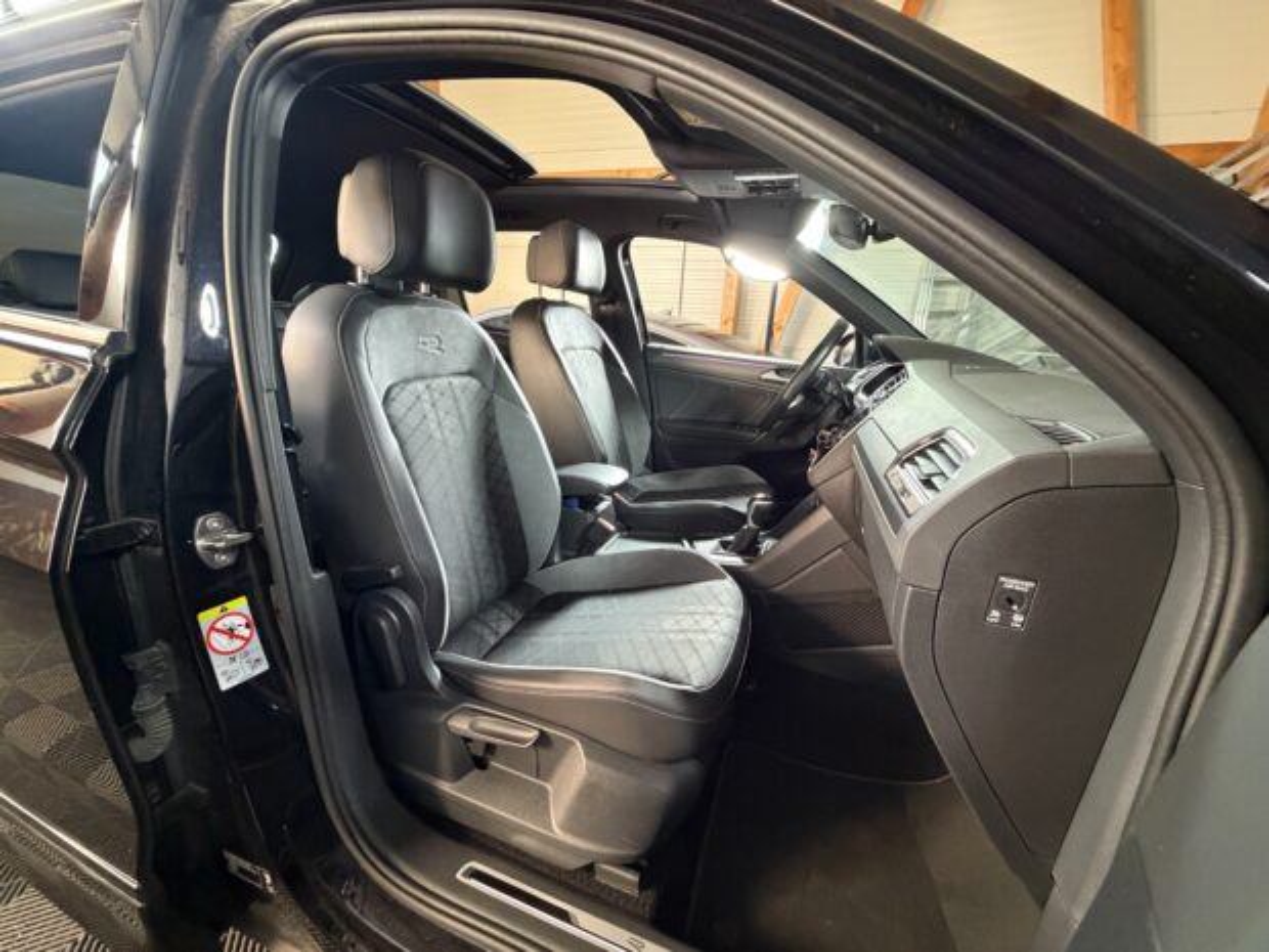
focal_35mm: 14
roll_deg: -3.5
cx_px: 634
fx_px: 513
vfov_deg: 85.7
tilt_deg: -16.4
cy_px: 476
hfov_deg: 102.1
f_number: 2.2
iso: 800
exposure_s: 1/50
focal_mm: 2.22
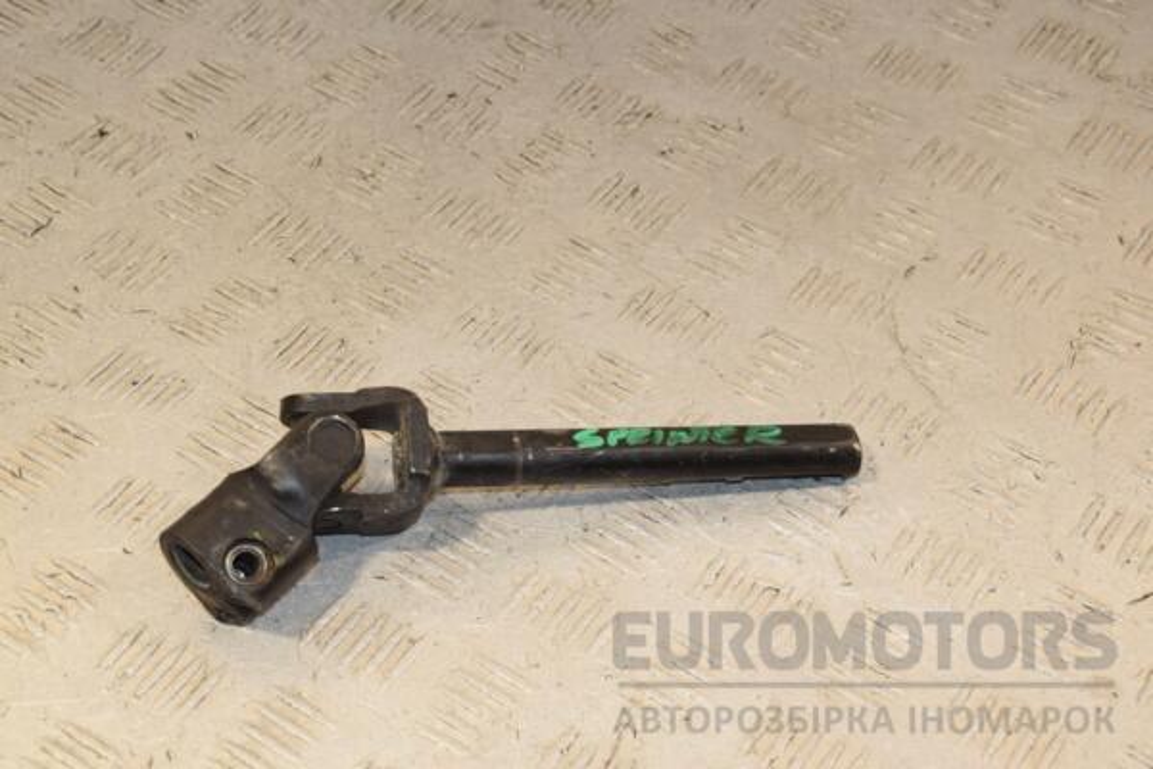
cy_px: 384
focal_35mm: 72
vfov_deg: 18.9
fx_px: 2306
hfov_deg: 28.1
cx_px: 576
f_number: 9
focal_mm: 48
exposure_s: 1/200
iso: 800
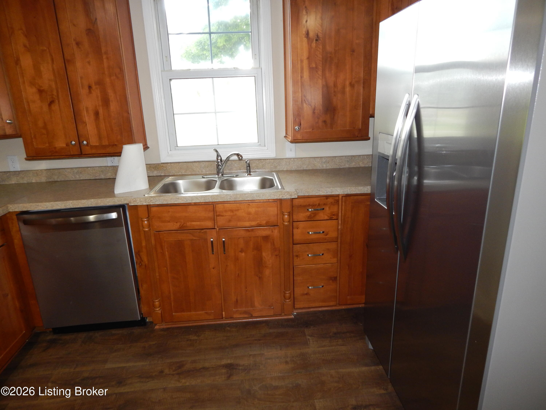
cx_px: 273
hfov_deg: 73.9
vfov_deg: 58.9
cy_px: 205
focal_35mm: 23
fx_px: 363
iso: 200
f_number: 3
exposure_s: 1/30
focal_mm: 4
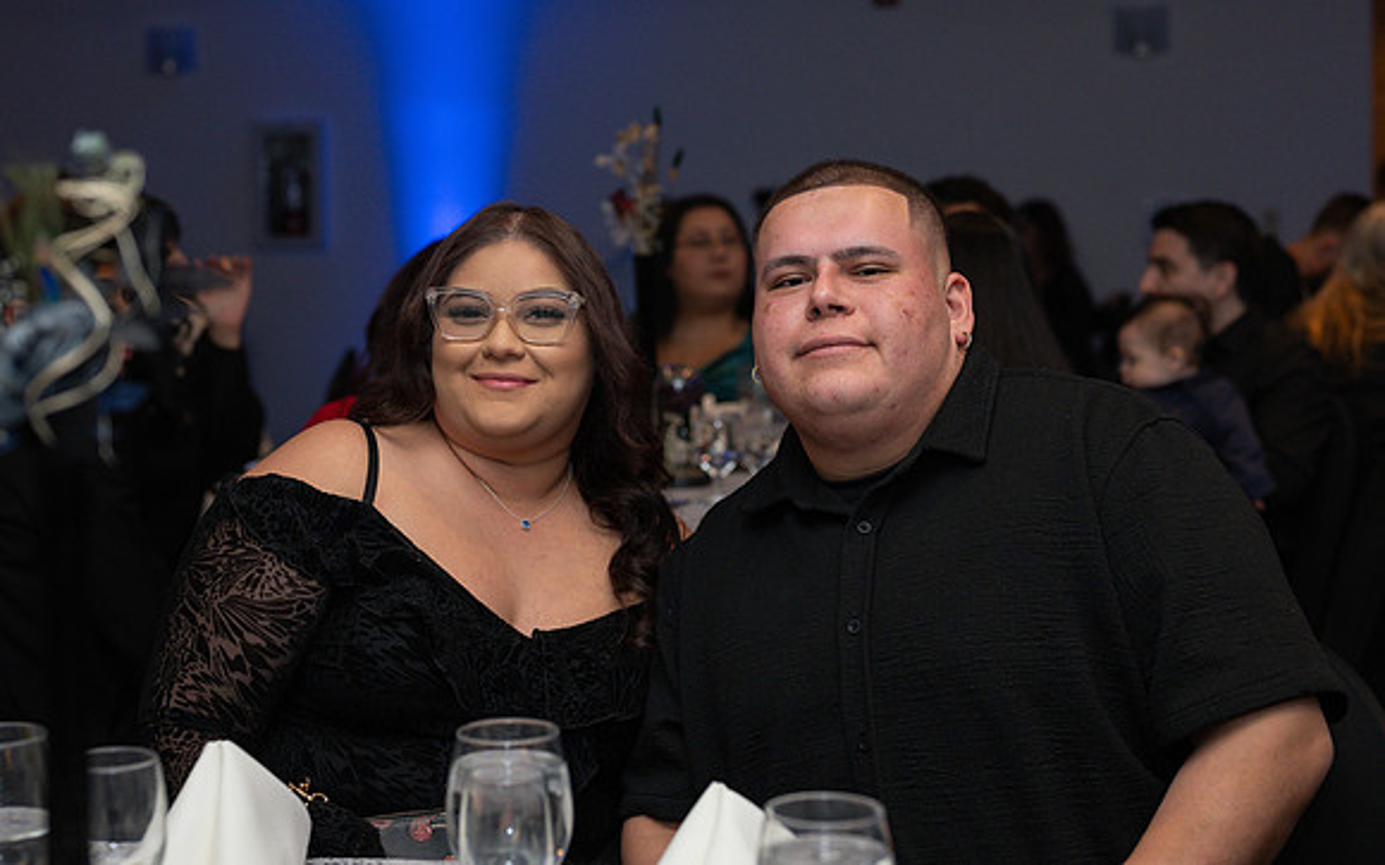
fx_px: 2345
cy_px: 326
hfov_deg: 32.9
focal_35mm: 62
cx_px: 654
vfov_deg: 20.8
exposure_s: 1/200
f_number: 3.2
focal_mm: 50
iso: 2000
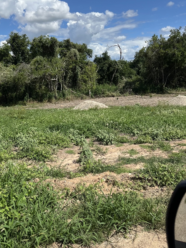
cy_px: 79
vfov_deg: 49.1
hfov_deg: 38.3
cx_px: 65
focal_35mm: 37
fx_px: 265
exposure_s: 1/5319
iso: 50
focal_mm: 5.1
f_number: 1.6
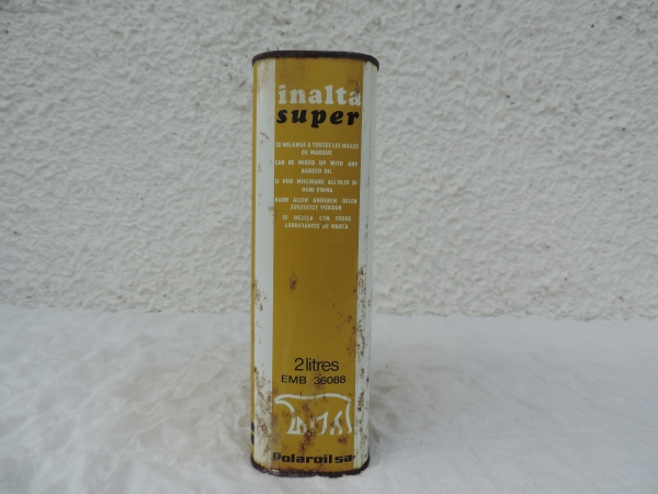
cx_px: 329
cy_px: 247
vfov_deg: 56.8
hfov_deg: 71.6
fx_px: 456
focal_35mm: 24
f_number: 3
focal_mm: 4.3
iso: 80
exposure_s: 1/1000
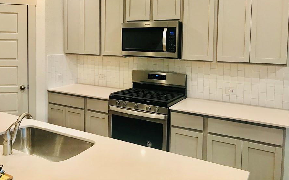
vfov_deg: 36.8
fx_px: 268
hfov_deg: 56.5
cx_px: 125
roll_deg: -1.0
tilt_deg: -2.5
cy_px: 58
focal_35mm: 34
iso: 32
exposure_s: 1/24
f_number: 1.8
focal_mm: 3.99
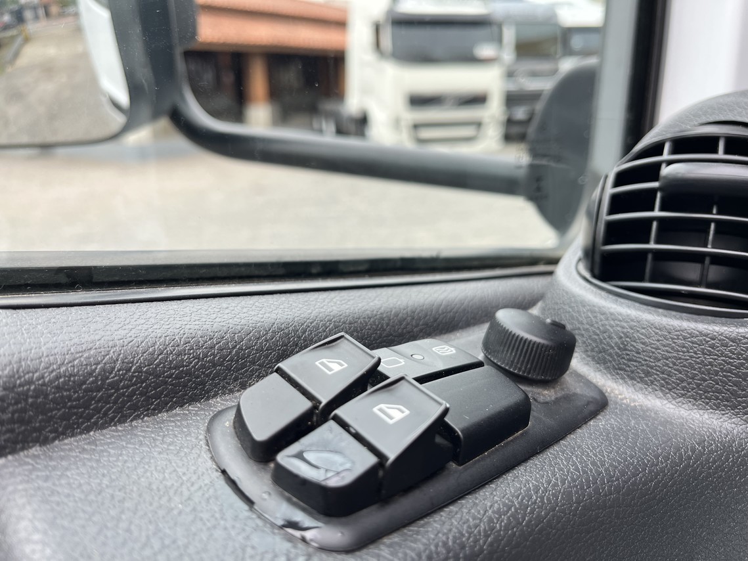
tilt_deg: -17.8
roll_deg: +0.7
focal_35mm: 26
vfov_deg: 53.1
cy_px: 280
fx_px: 562
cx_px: 374
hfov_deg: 67.3
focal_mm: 5.1
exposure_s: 1/238
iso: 40
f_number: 1.6
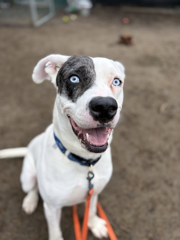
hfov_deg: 53.0
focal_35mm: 26
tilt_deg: -41.6
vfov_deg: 67.3
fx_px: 180
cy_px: 120
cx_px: 90
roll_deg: -3.9
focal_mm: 5.96
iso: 50
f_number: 1.6
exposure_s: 1/496
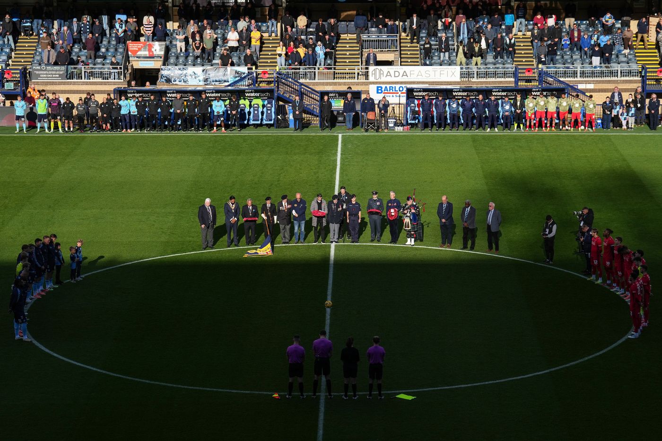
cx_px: 331
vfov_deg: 14.2
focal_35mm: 96
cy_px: 220
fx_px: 1765
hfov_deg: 21.2
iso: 250
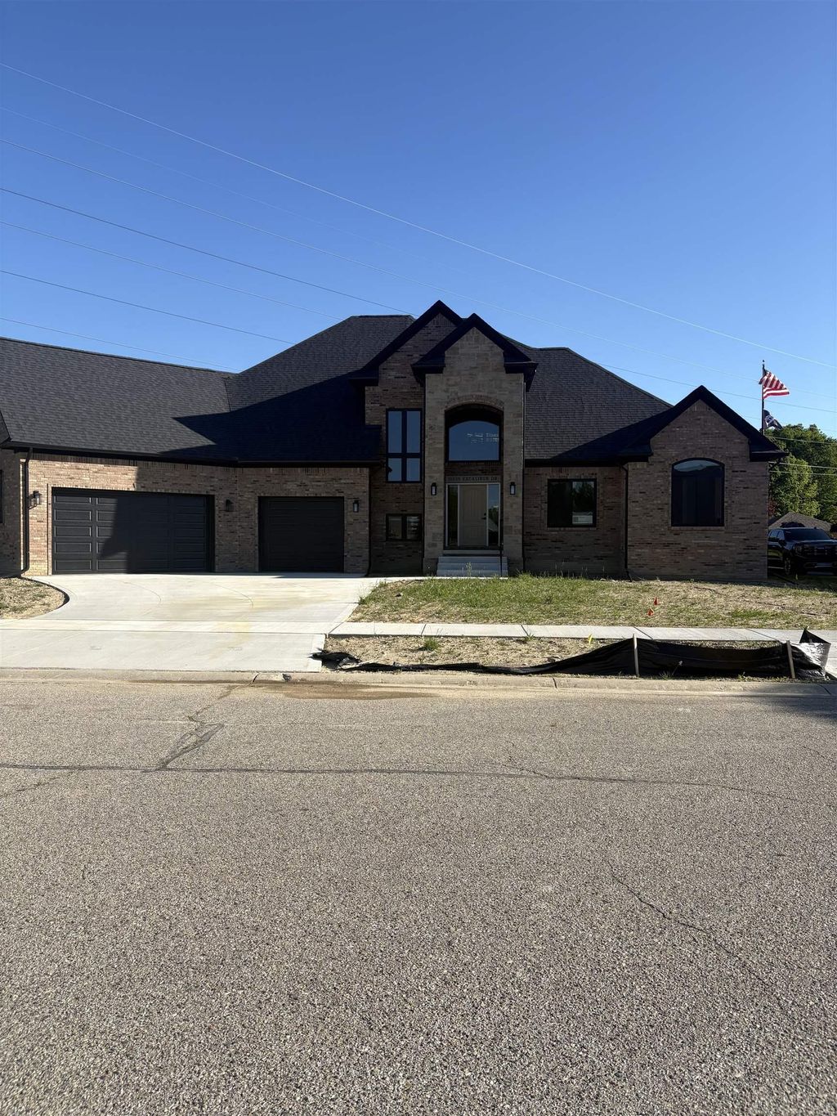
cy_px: 558
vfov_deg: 67.3
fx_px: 838
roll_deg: -1.0
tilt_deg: +0.1
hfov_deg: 53.1
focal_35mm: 26
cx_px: 418
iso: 50
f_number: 1.6
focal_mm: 5.96
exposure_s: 1/2747
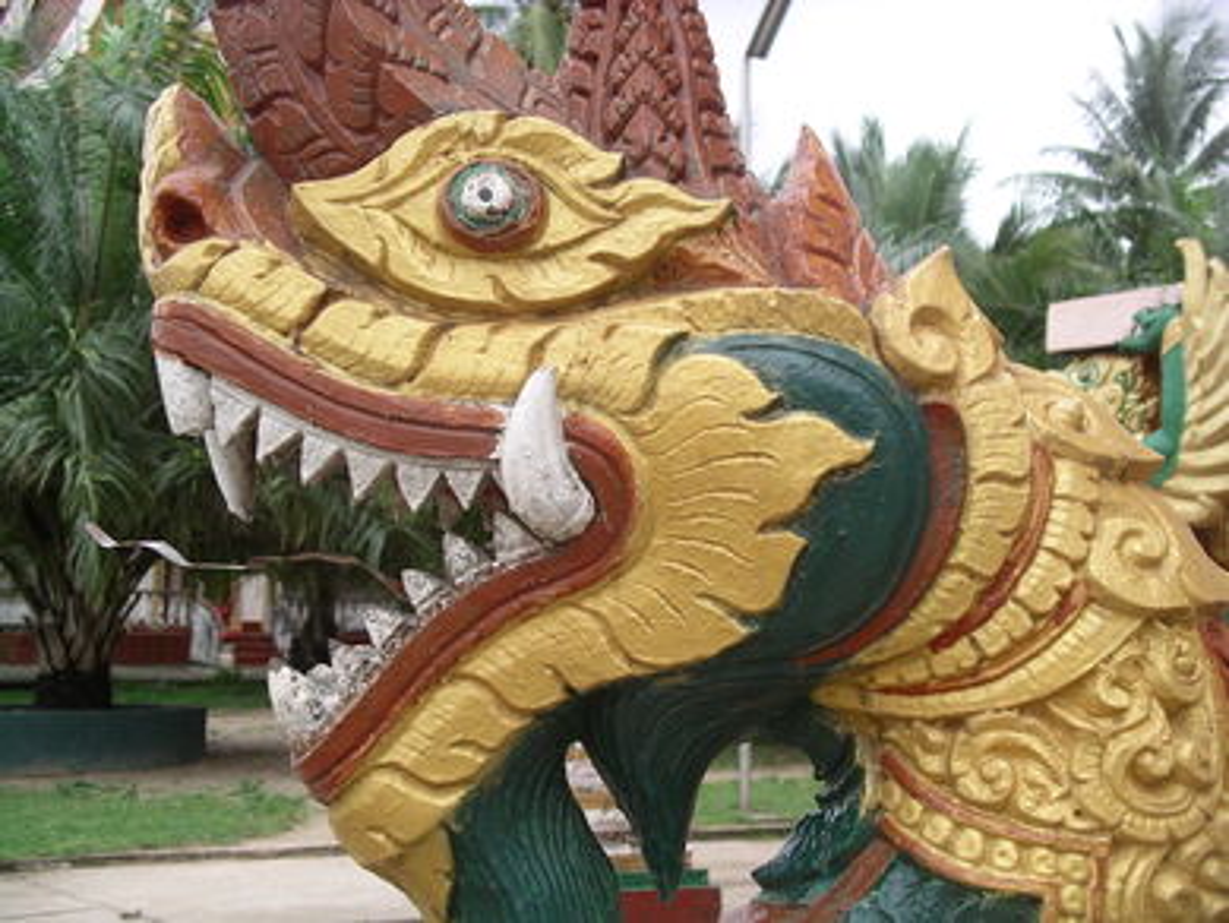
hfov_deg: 31.2
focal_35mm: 62
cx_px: 614
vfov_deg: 23.7
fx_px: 2202
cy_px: 462
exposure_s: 1/206
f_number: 3.5
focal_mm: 12.8
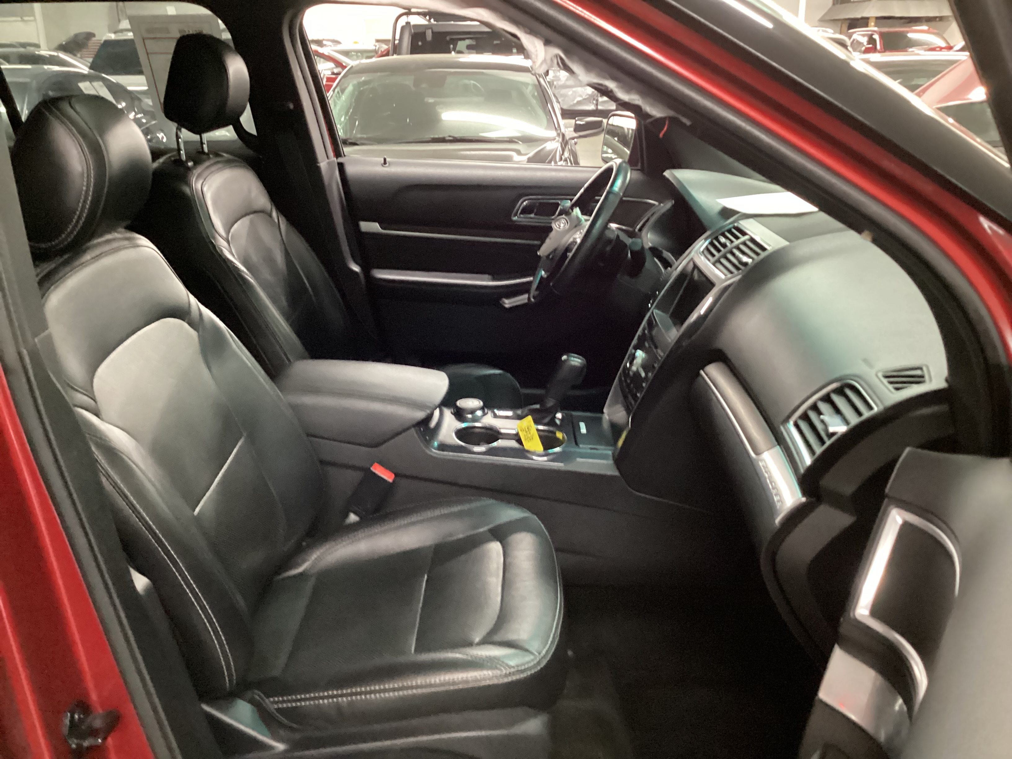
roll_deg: +0.2
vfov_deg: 45.4
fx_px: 906
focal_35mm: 31
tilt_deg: -22.2
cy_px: 380
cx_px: 506
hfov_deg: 58.4
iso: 640
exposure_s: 1/25
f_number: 2.4
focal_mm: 3.3
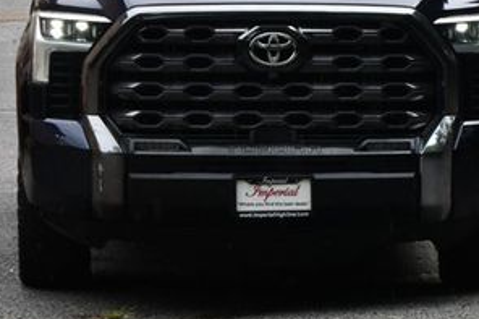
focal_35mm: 227
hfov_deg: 9.1
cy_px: 11
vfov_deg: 6.0
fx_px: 3019
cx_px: 248
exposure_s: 1/250
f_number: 8
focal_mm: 70
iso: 200
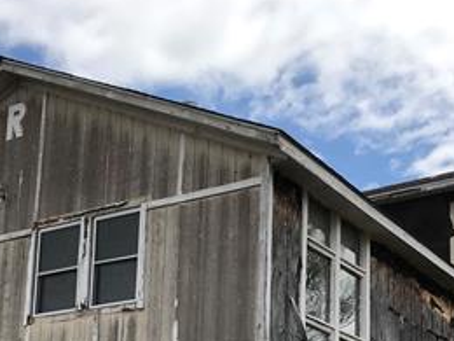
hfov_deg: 28.2
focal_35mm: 69
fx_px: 905
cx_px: 224
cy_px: 379
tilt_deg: +11.1
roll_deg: -1.6
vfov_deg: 20.3
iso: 20
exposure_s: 1/3546
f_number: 1.8
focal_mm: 3.99
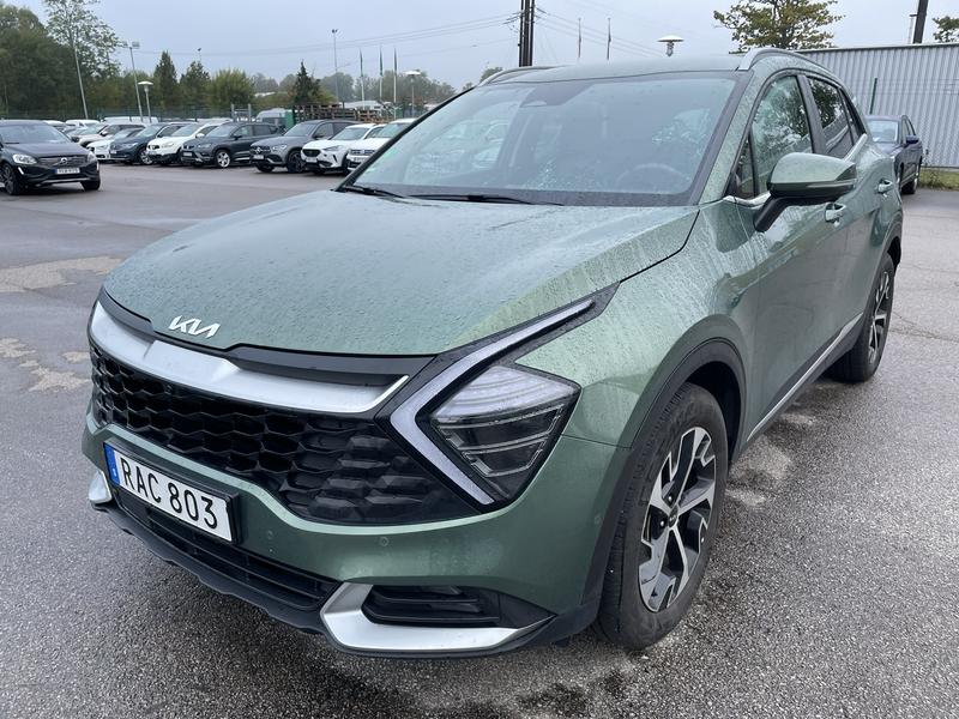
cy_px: 360
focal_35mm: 26
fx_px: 720
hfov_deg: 67.3
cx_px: 480
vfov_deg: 53.1
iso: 40
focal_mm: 4.2
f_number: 1.6
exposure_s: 1/121
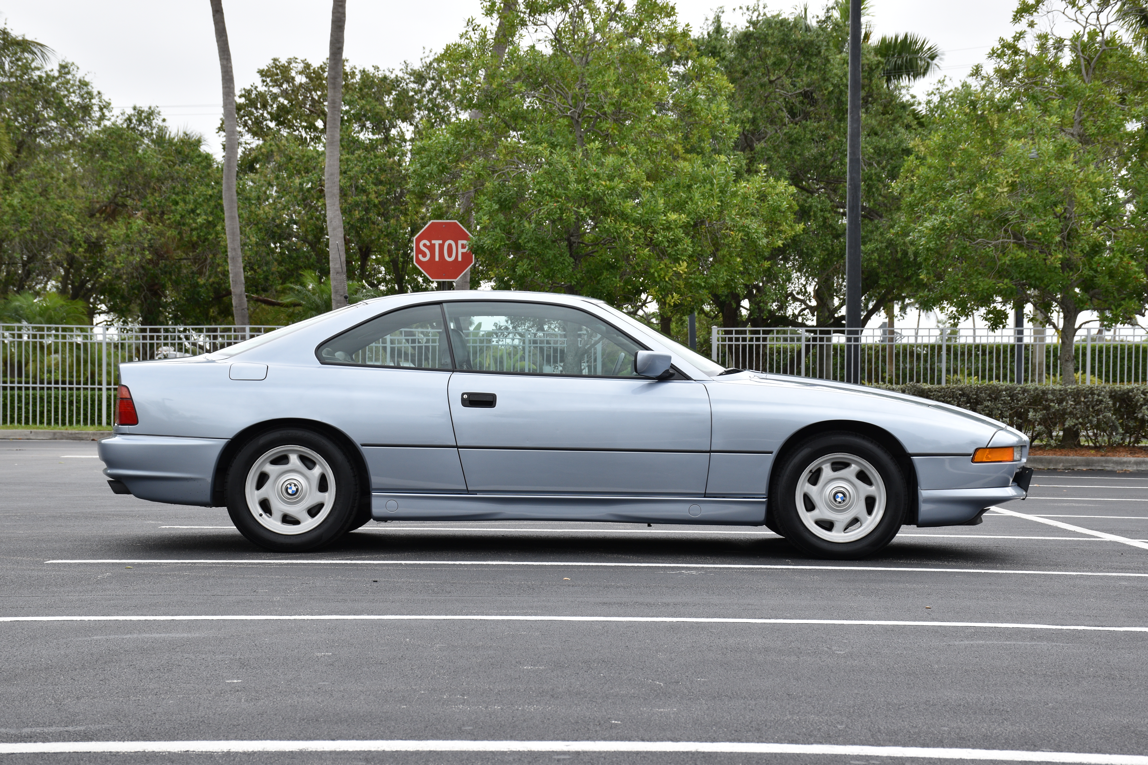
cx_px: 574
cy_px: 382
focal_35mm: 68
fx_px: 2152
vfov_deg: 20.2
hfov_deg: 29.9
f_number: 8
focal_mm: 45
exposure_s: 1/250
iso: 200
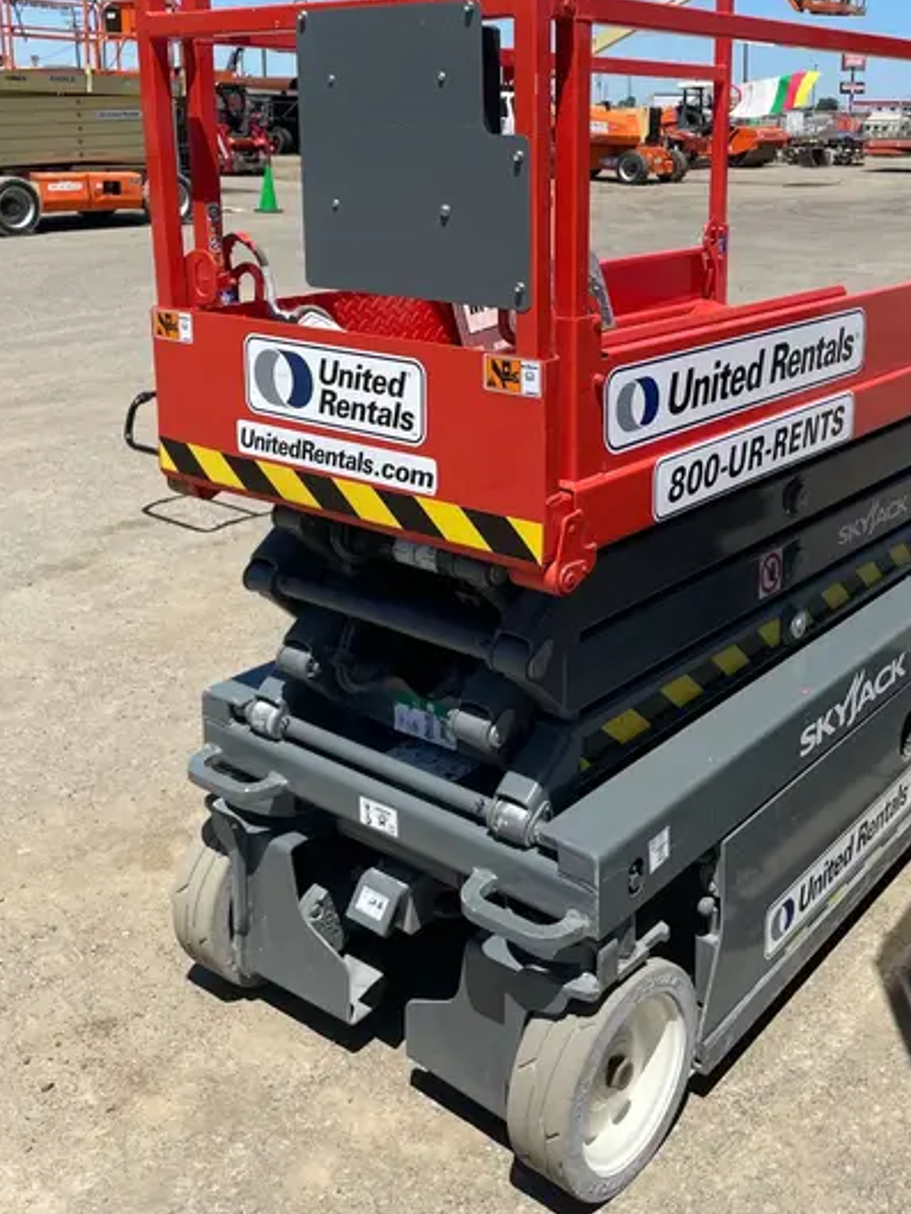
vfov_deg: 50.2
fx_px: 1263
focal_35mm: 36
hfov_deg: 39.5
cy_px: 384
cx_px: 551
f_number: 1.6
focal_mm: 4.2
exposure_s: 1/5291
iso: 50
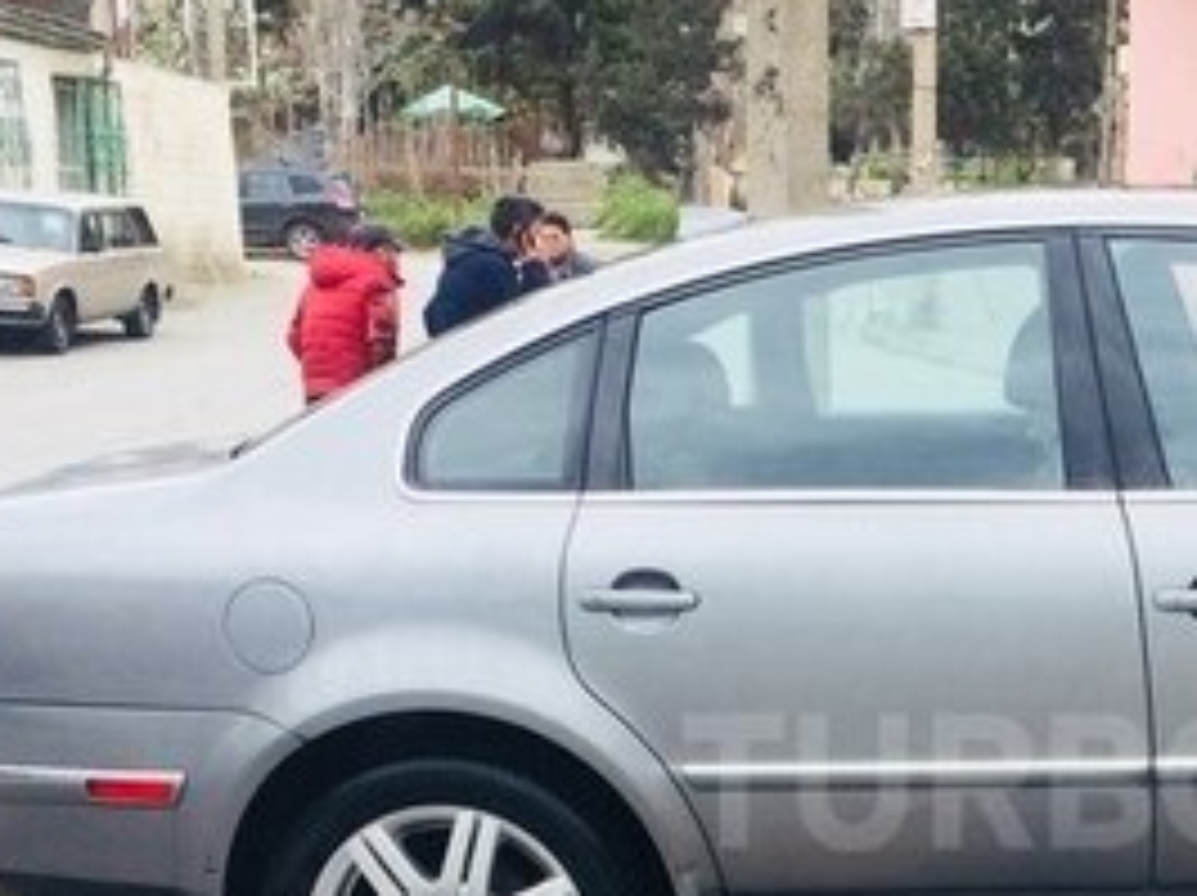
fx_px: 2487
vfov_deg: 20.1
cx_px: 1143
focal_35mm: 72
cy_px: 781
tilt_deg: -15.2
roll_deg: -0.1
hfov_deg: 25.9
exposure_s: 1/533
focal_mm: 4.15
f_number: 2.2
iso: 32
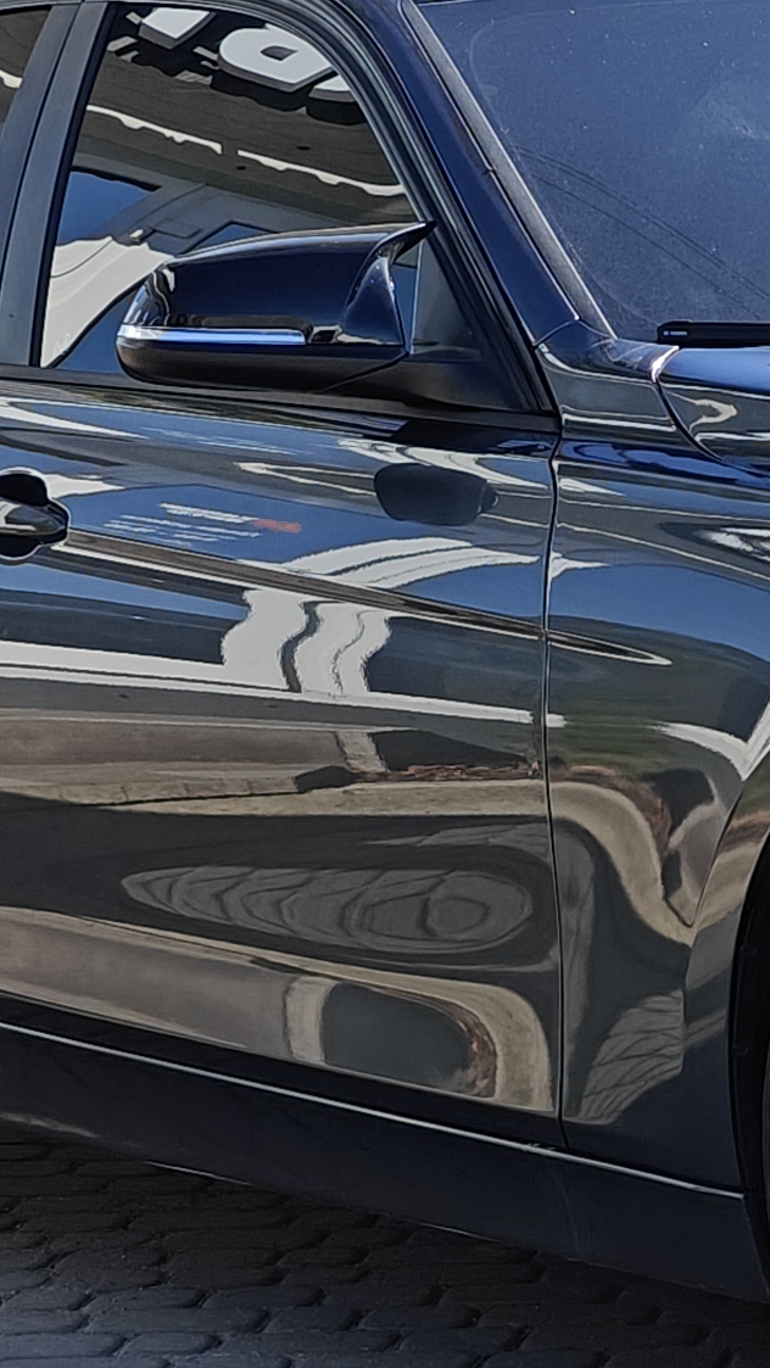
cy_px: 599
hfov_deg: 8.3
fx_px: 5189
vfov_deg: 15.0
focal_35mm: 143
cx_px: 1142
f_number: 2
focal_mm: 7.08
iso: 50
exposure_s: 1/1403
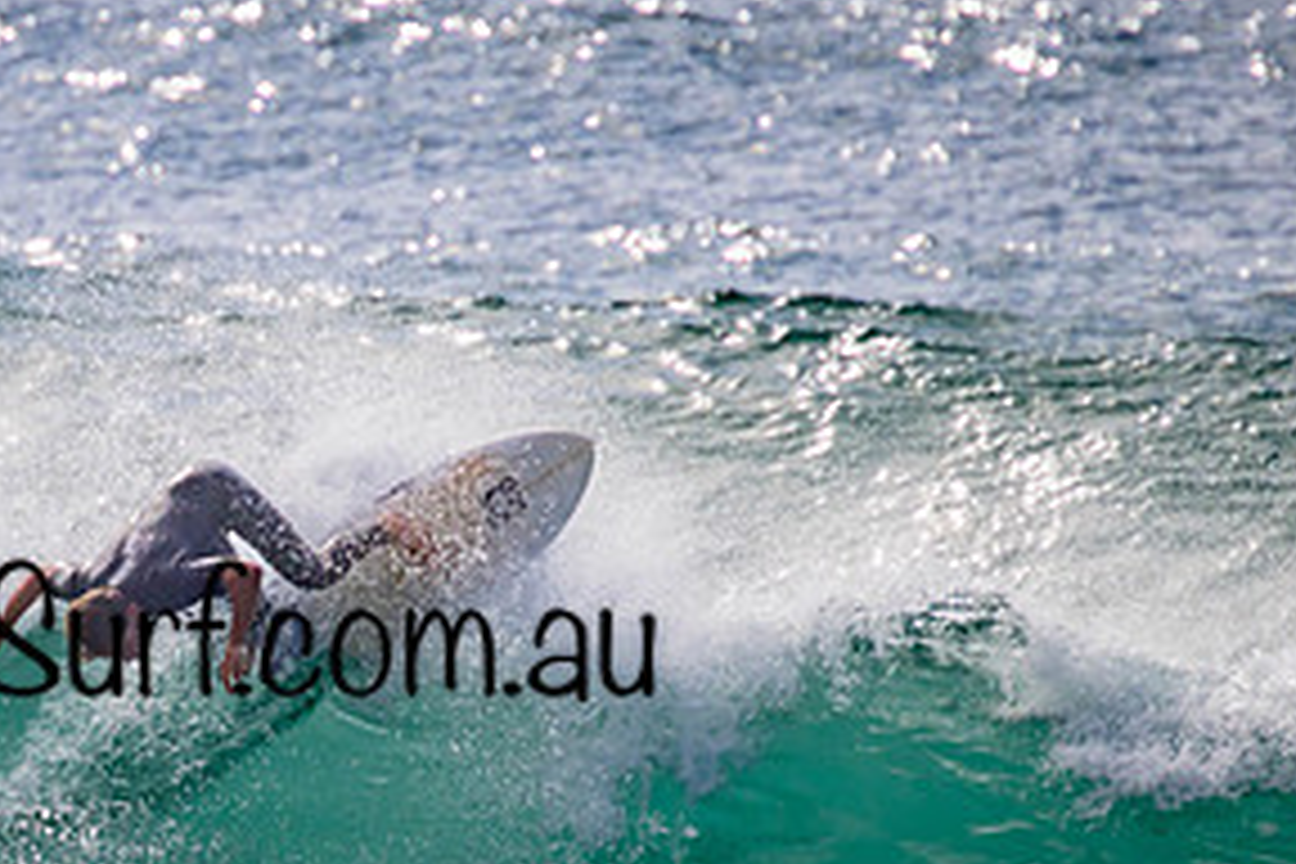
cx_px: 180
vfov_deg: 0.9
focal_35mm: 1612
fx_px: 58027
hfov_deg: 1.3
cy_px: 592
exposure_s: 1/2000
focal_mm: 800
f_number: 11
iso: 720
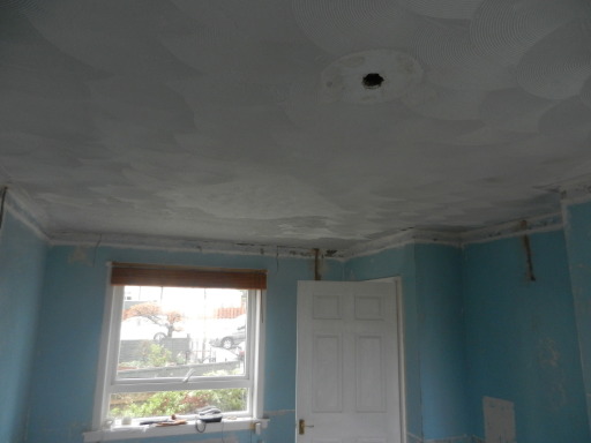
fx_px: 427
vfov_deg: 54.9
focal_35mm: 25
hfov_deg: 69.4
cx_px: 296
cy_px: 222
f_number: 3.5
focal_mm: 4.5
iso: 320
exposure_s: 1/30
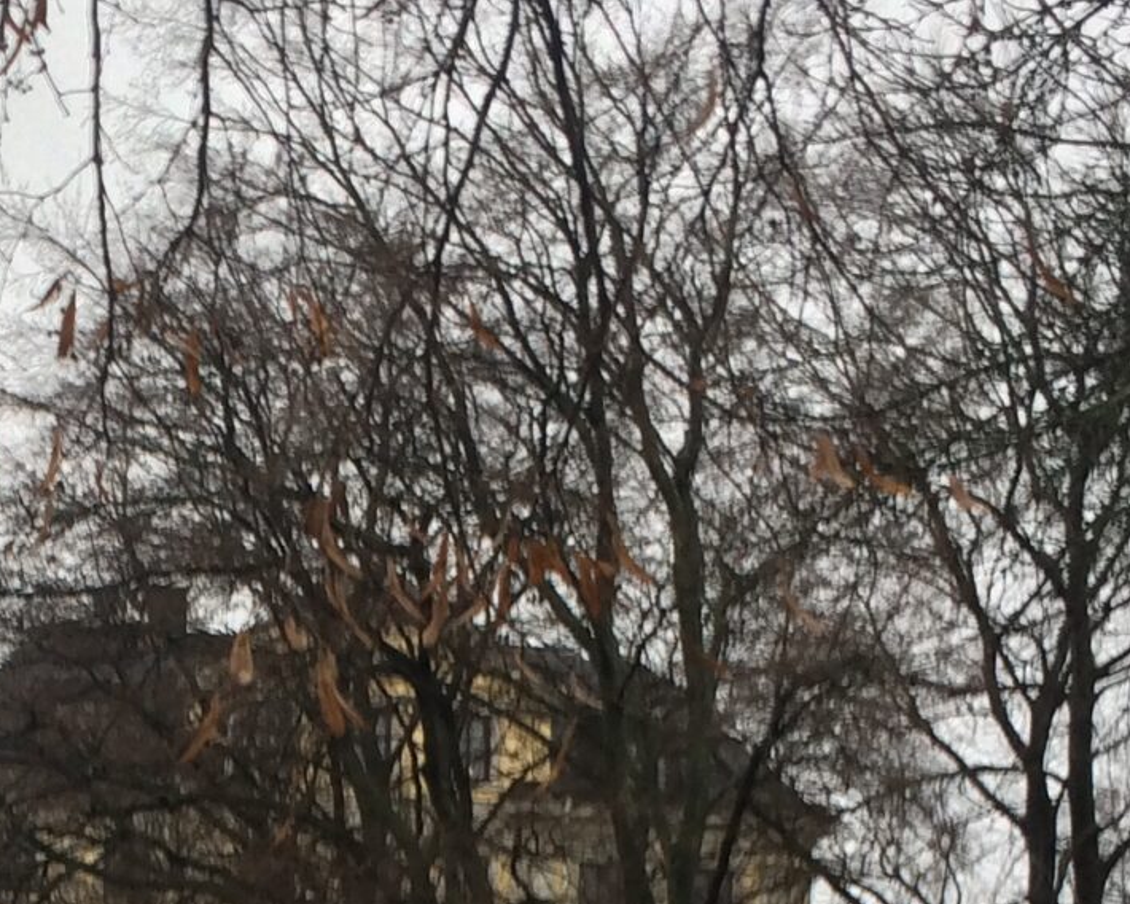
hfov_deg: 18.5
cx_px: 116
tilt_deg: +1.9
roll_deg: -0.1
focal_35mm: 102
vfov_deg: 14.2
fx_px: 3411
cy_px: 1297
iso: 40
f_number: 2.2
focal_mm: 4.15
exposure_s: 1/50
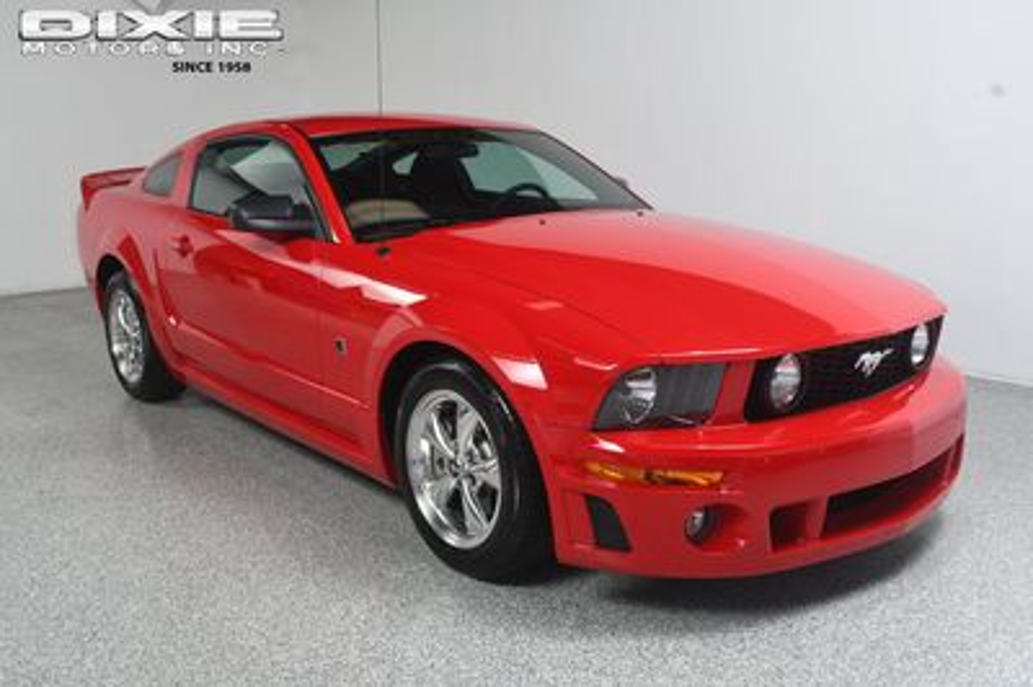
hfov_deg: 55.8
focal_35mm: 34
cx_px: 516
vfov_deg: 38.8
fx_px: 975
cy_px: 344
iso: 100
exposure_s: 1/160
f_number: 9
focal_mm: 23
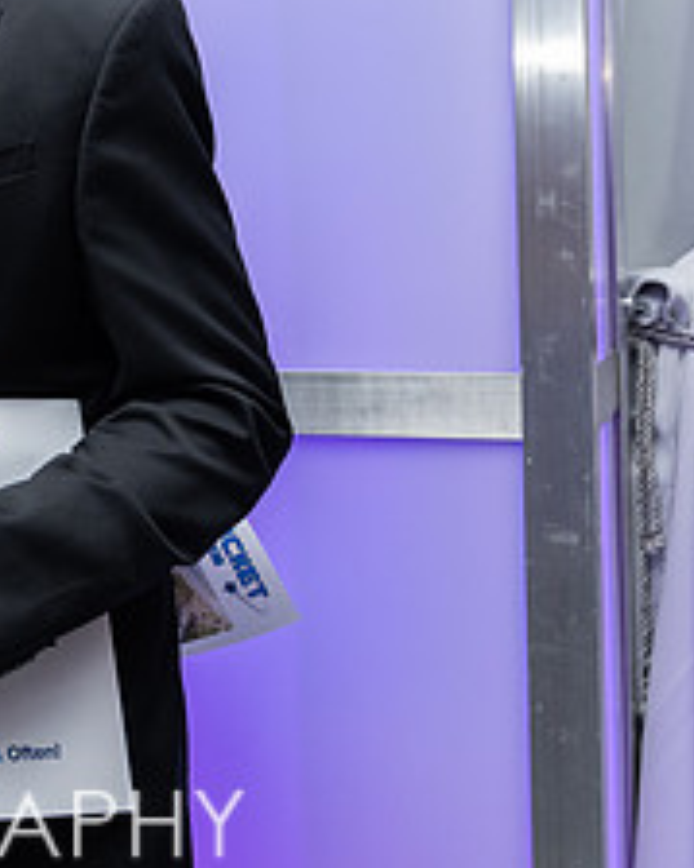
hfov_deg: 16.9
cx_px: -291
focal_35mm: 84
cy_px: 149
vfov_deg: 22.4
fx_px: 2158
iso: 1000
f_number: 2.8
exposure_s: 1/200
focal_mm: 34.5
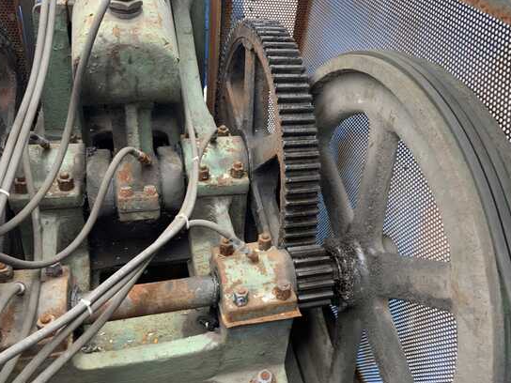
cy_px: 194
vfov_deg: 44.2
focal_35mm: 32
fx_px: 472
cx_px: 274
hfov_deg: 56.8
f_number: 1.8
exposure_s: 1/101
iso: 64
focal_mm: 3
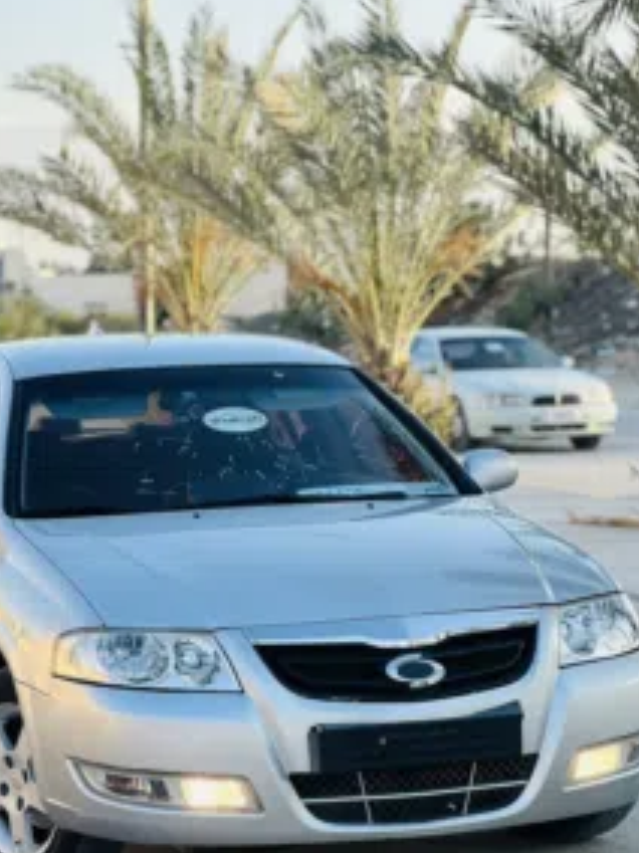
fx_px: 2685
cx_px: 223
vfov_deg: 18.1
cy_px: 458
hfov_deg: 13.6
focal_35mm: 109
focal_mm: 9
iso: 32
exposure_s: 1/121
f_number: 2.8
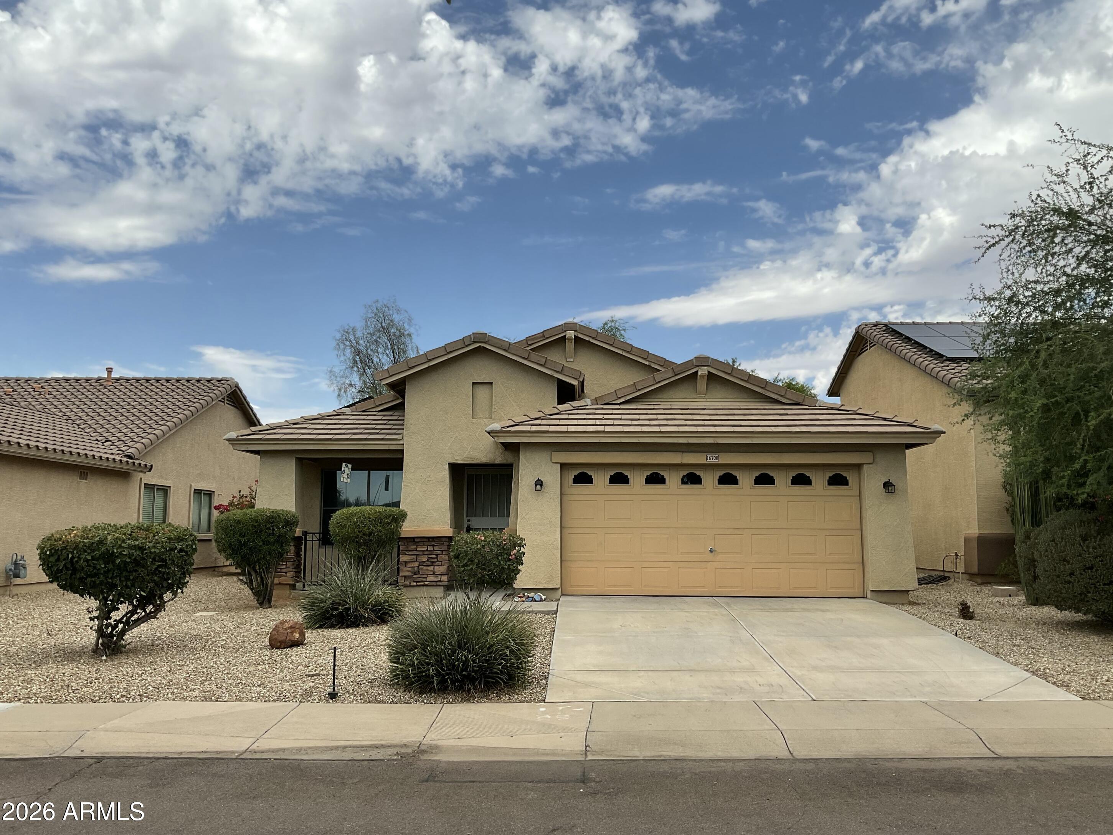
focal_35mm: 30
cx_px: 575
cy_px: 419
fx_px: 965
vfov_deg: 46.8
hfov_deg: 60.0
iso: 16
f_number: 1.8
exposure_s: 1/2141
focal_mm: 3
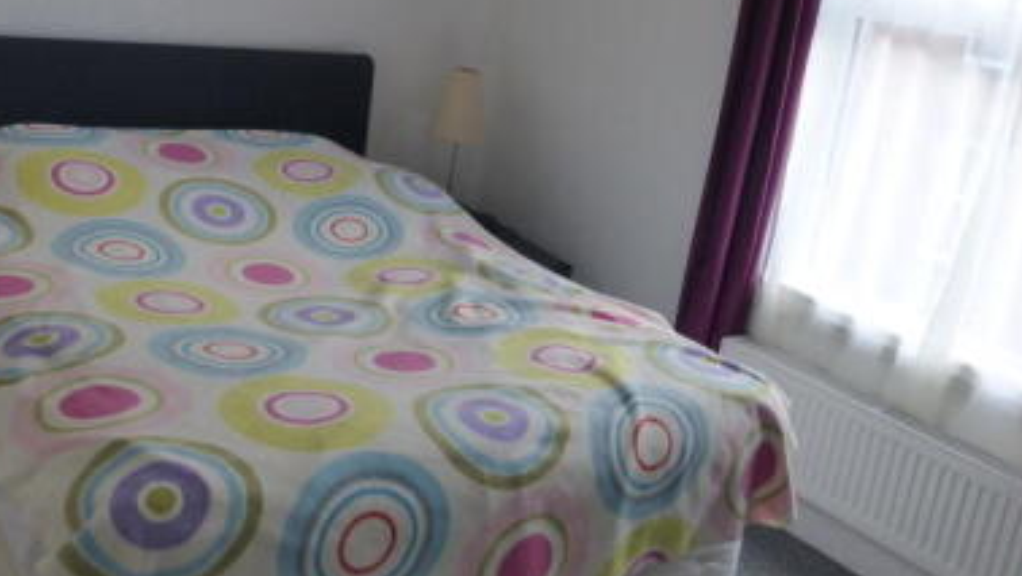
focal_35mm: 42
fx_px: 1139
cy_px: 245
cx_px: 537
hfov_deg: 48.3
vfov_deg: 28.3
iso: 400
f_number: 3.3
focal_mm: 4.3
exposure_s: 1/60
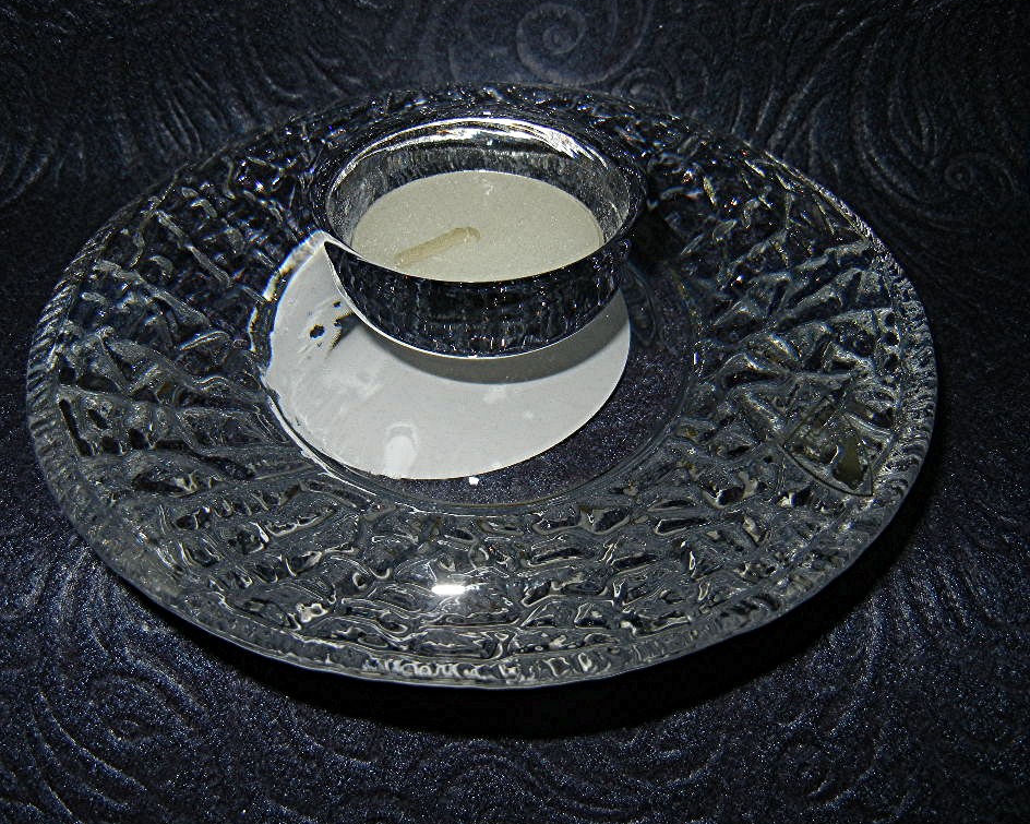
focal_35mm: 36
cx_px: 489
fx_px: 1097
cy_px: 411
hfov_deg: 50.3
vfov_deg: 41.1
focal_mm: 6.2
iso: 200
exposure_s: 1/30
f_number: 7.2
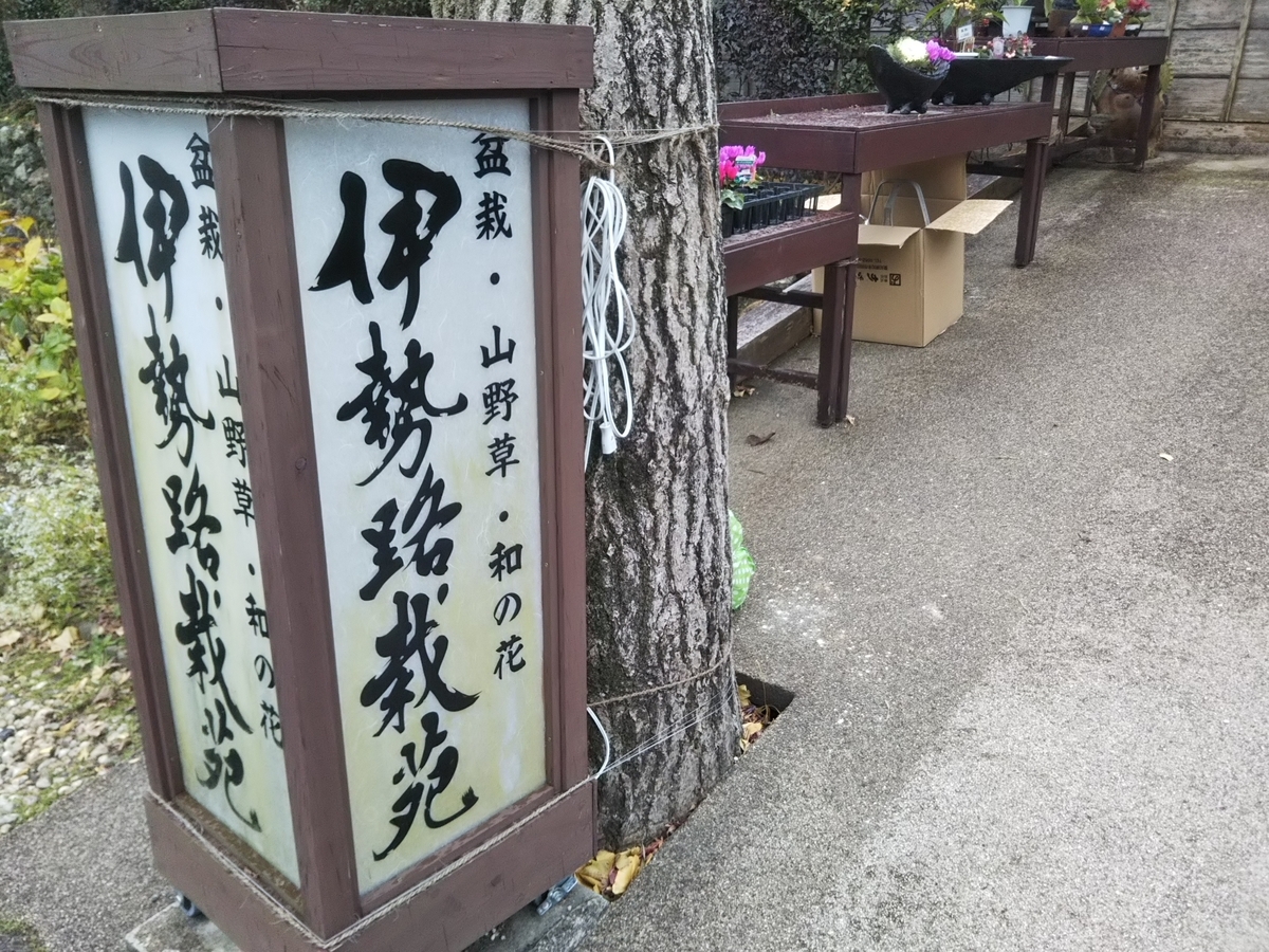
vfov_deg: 46.8
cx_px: 634
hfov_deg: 60.0
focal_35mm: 30
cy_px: 476
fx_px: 1100
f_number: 2.2
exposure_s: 1/40
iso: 50
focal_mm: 4
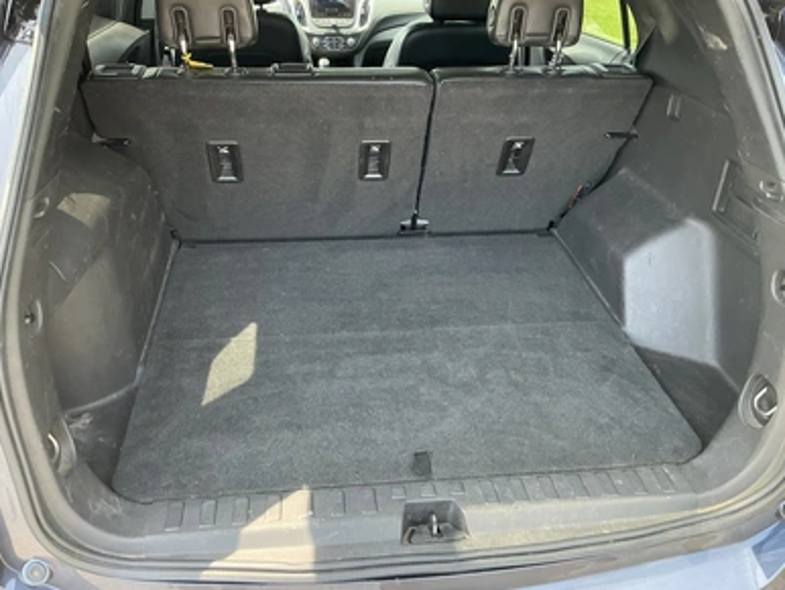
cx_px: 386
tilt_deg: -35.3
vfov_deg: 48.3
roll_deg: -4.3
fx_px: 658
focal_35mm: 29
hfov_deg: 61.6
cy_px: 297
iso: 50
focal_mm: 3
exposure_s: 1/122
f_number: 1.8
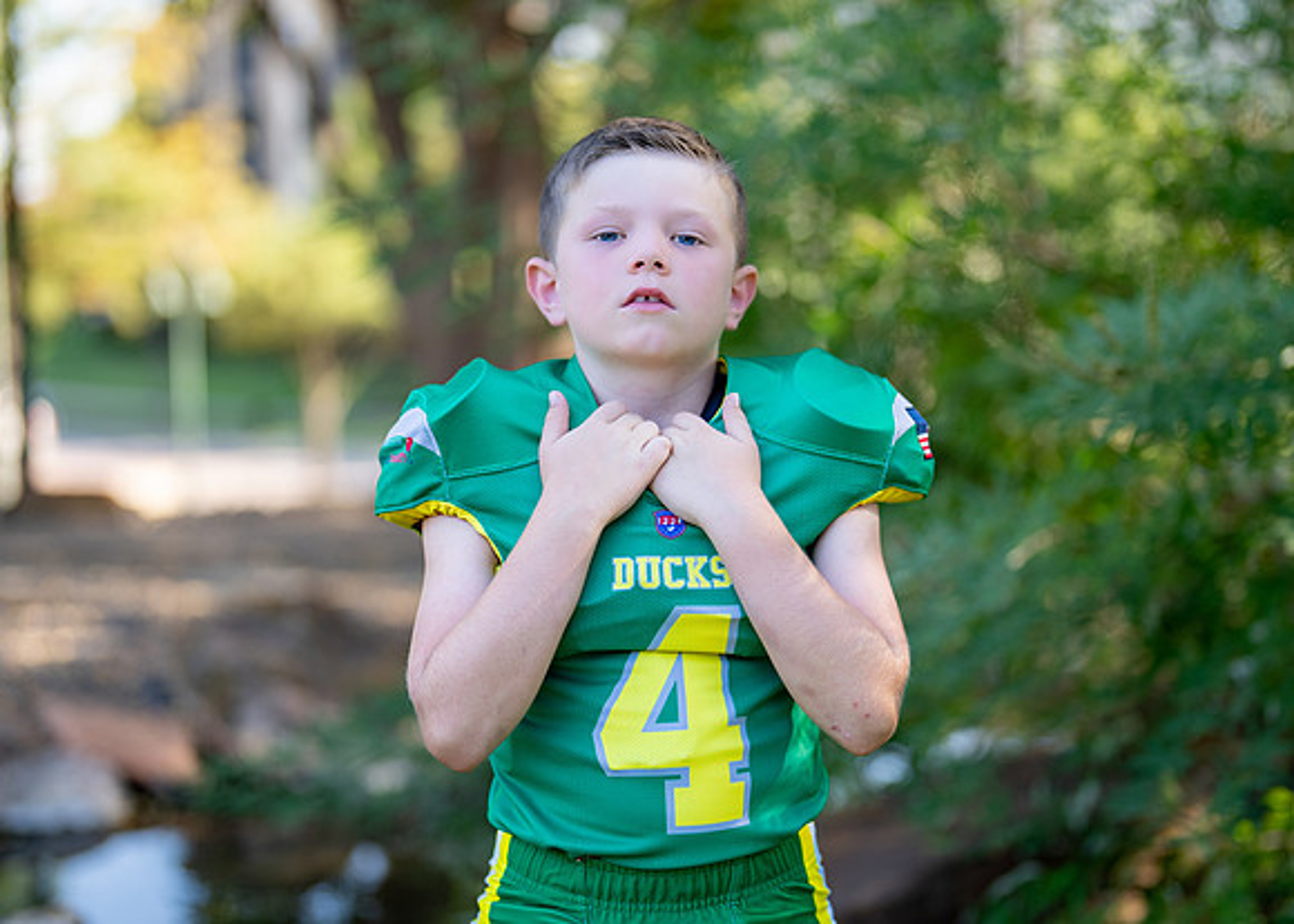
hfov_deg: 29.0
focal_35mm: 68
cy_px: 458
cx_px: 685
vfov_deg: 20.9
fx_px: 2498
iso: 100
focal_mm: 50
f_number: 1.2
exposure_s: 1/1000
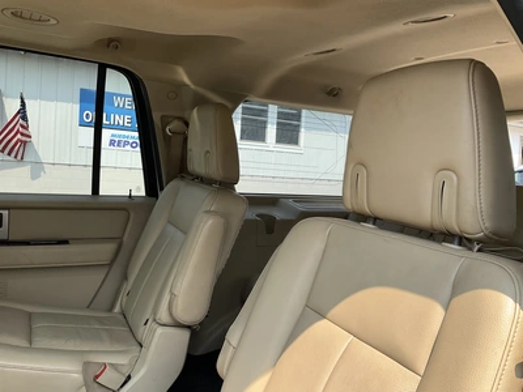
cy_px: 196
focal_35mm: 29
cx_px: 262
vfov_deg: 48.2
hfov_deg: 61.7
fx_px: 438
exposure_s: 1/450
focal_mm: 3
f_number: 1.8
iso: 25
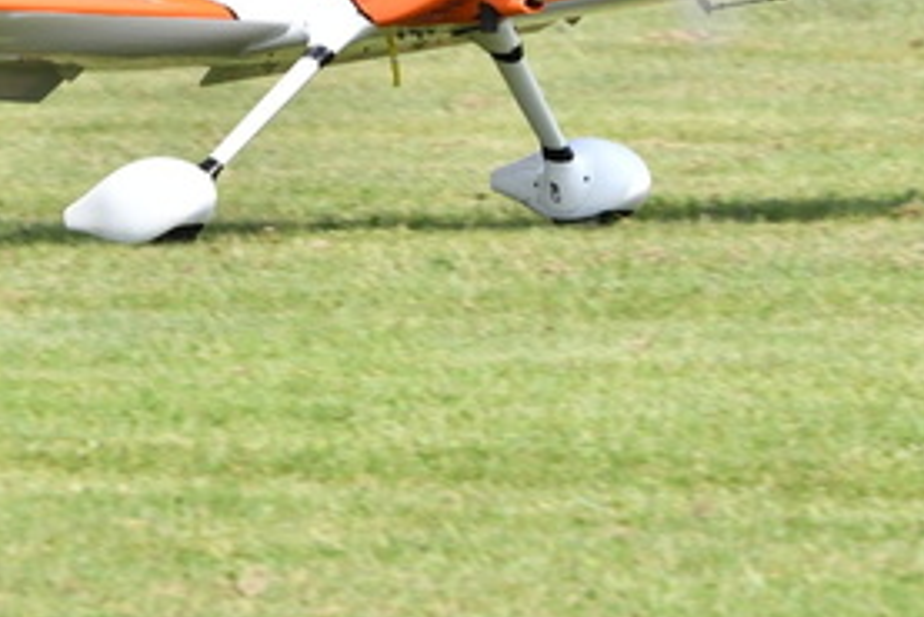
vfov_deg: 1.1
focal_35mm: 1199
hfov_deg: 1.7
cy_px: 90
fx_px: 30789
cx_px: 330
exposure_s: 1/640
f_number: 14
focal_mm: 280
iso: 800
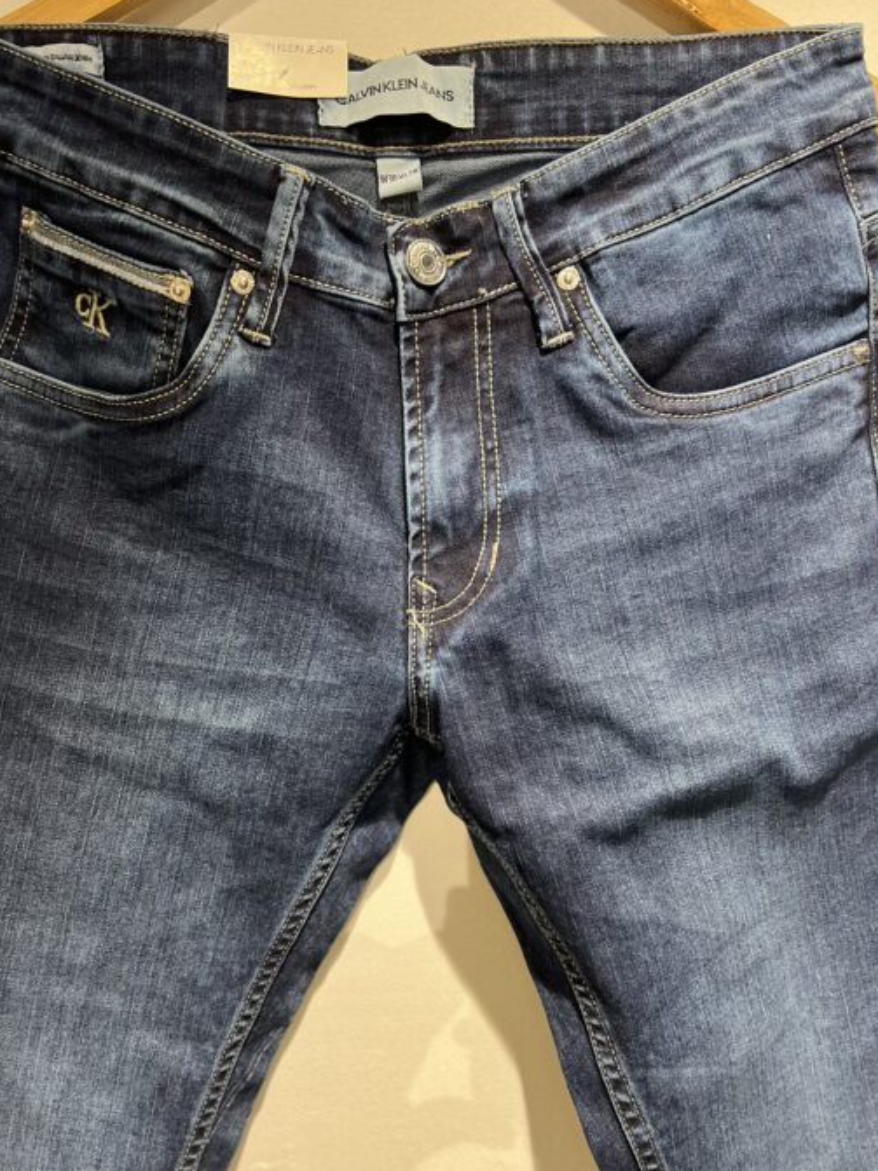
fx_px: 1049
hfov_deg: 45.4
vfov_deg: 58.2
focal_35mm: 31
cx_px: 414
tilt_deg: -6.4
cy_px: 660
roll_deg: -0.1
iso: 125
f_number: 1.5
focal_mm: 5.7
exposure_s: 1/50
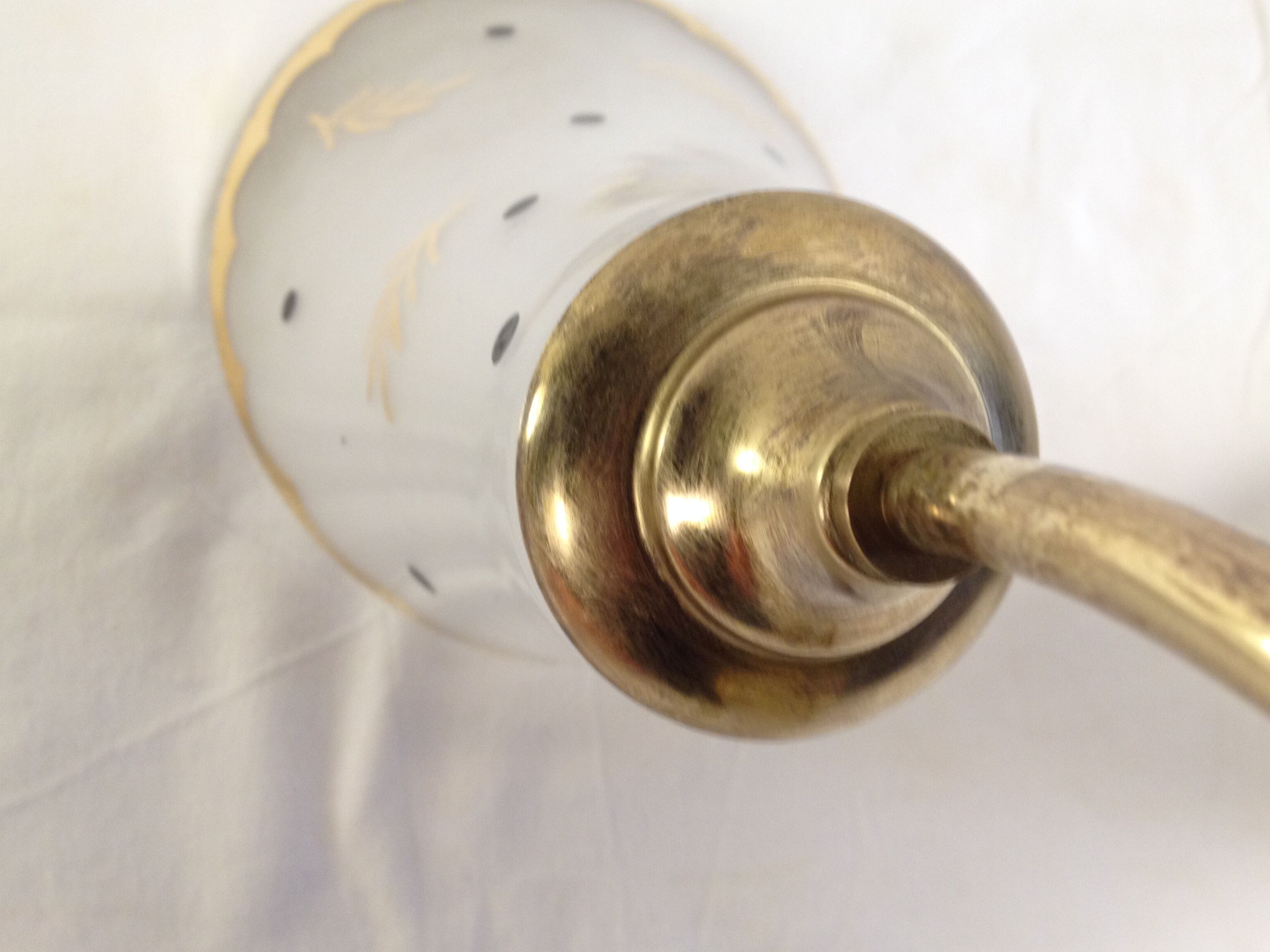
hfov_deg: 50.1
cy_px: 480
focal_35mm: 37
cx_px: 650
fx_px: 1357
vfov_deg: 38.7
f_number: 2.4
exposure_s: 1/20
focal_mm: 4.28
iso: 100
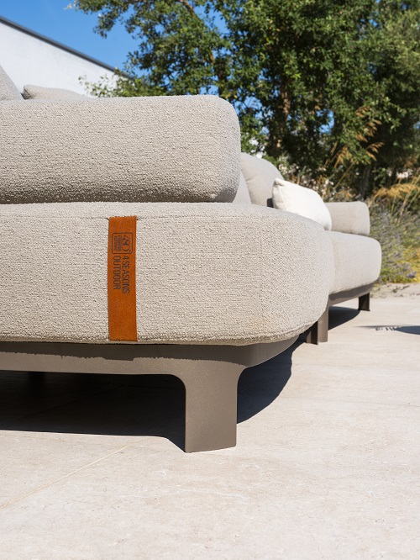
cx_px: 210
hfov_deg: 26.1
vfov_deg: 34.3
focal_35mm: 56
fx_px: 905
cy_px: 280
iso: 400
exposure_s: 1/200
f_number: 16
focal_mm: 70.4
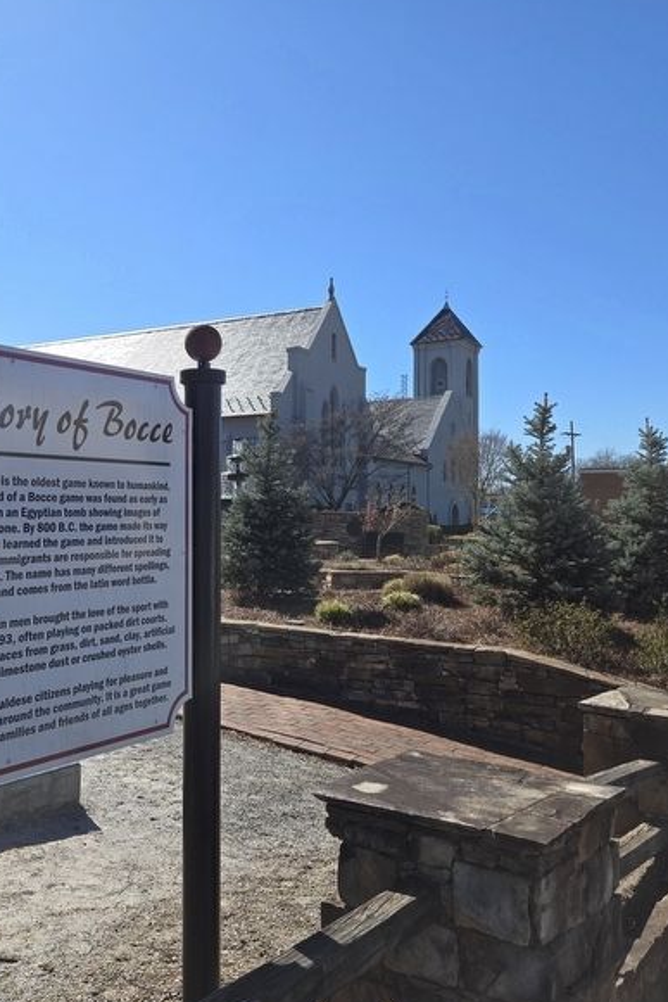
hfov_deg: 39.3
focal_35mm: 33
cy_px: 494
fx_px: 918
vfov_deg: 57.2
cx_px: 197
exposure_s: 1/1844
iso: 25
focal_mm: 5.4
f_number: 1.8
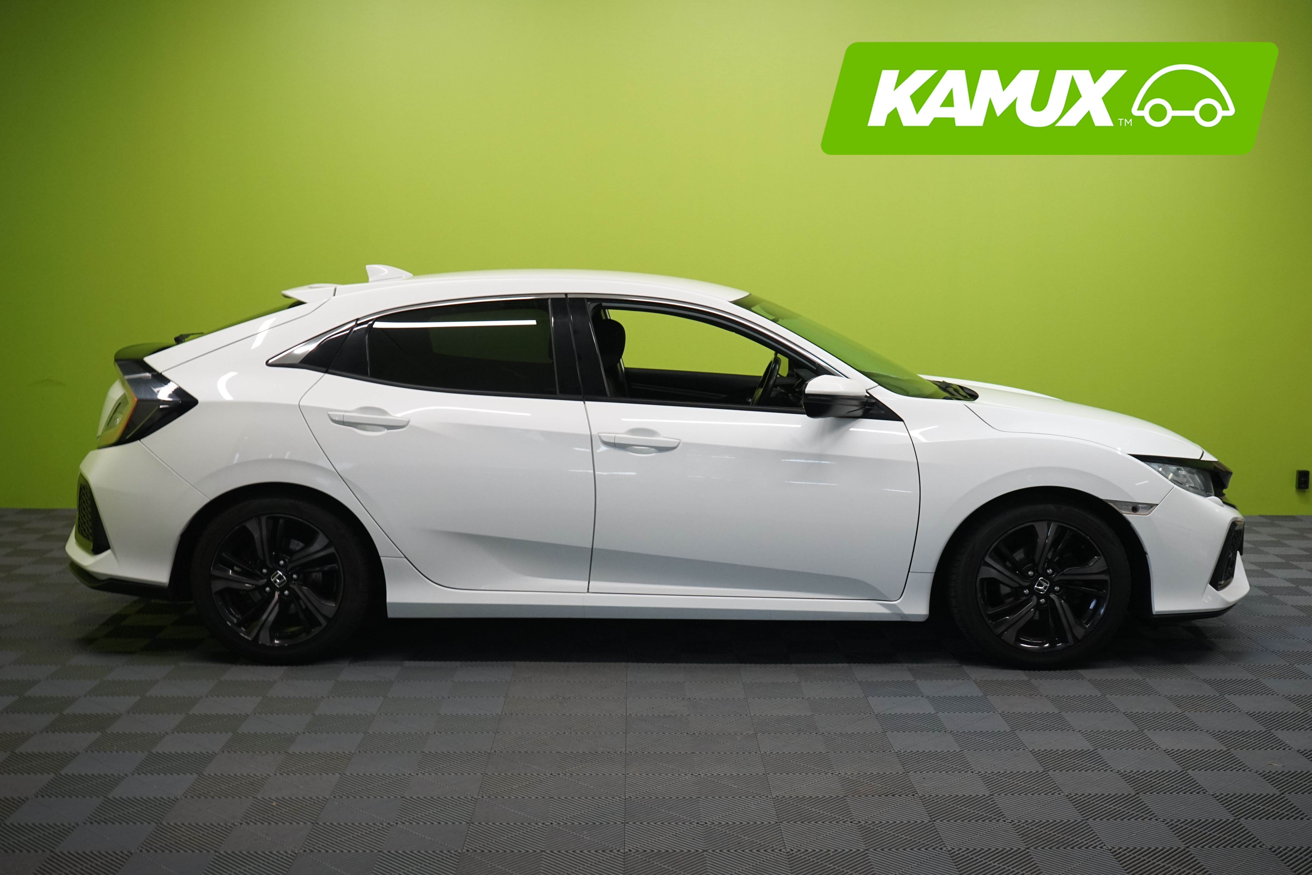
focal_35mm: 42
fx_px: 1531
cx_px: 656
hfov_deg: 46.4
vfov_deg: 31.9
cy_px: 438
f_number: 7.1
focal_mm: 42
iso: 1600
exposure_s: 1/30
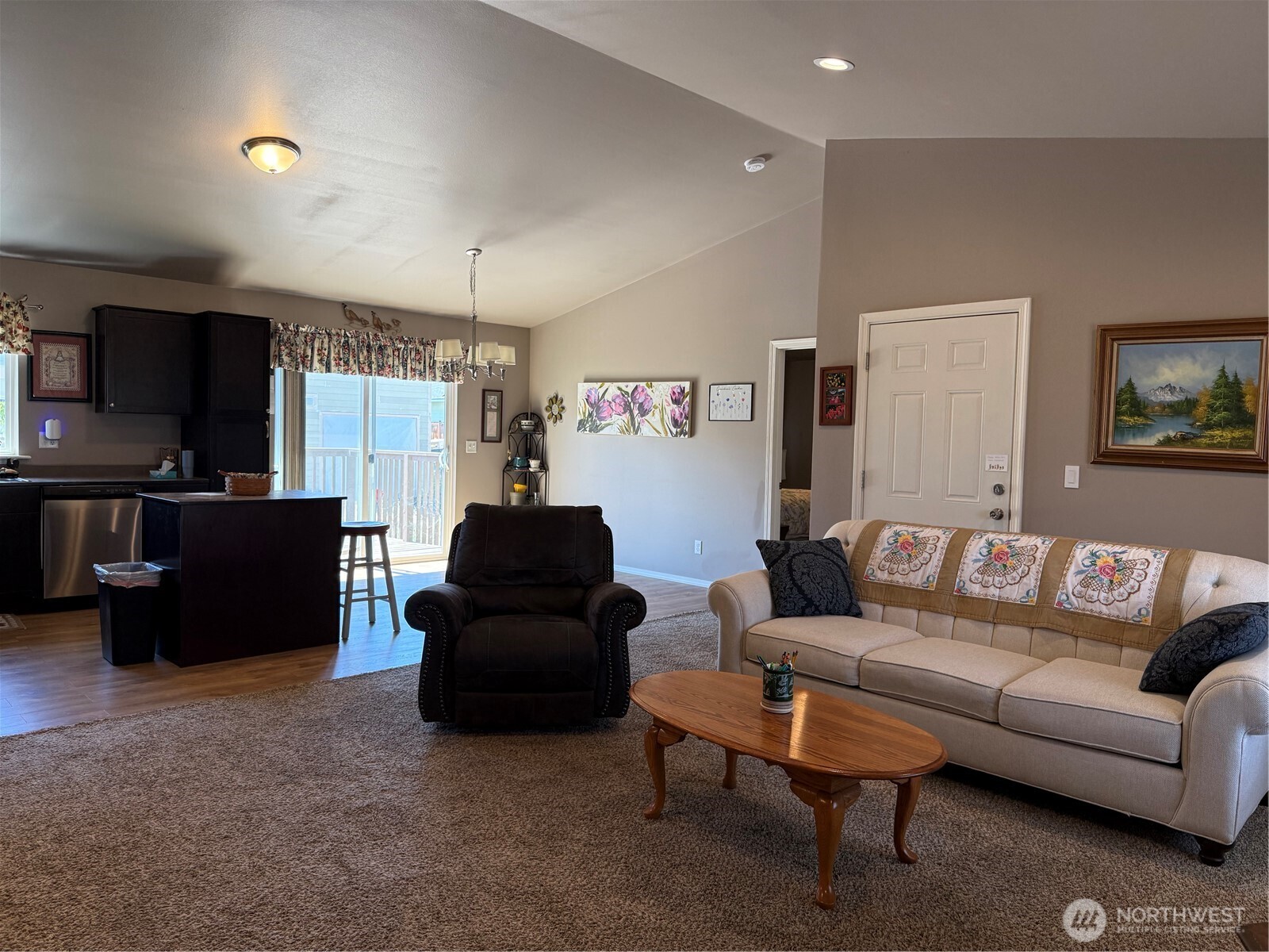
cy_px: 476
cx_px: 634
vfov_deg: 56.8
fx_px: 880
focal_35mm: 24
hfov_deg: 71.6
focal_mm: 6.76
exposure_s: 1/139
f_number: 1.78
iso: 200
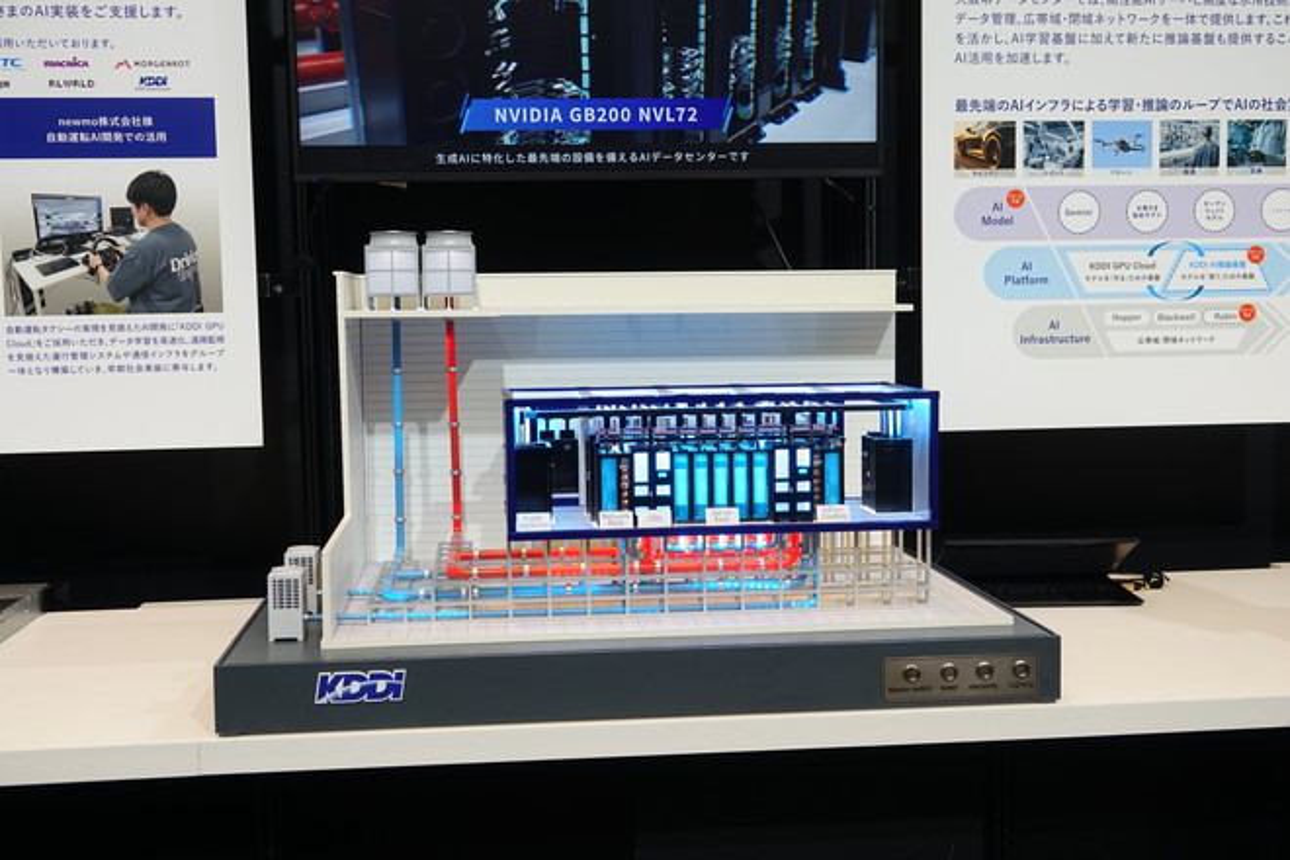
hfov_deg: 47.4
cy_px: 430
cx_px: 645
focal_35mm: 41
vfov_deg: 32.6
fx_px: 1469
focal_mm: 15.17
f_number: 3.2
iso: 125
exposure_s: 1/50
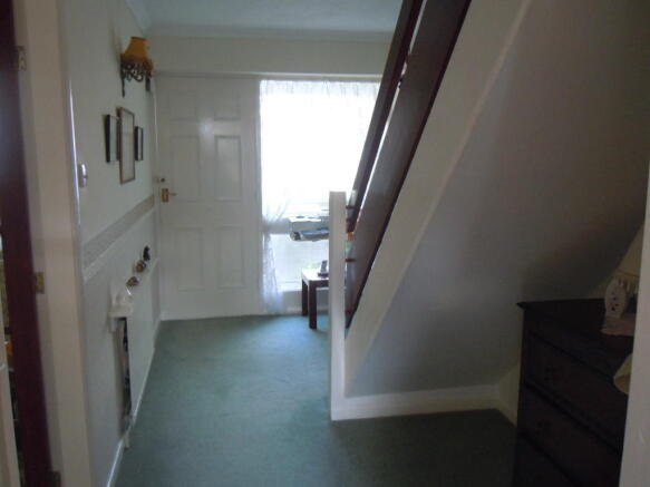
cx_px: 325
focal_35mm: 30
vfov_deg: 46.8
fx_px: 563
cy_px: 244
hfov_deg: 60.0
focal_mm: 5.4
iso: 400
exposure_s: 1/40
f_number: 3.5
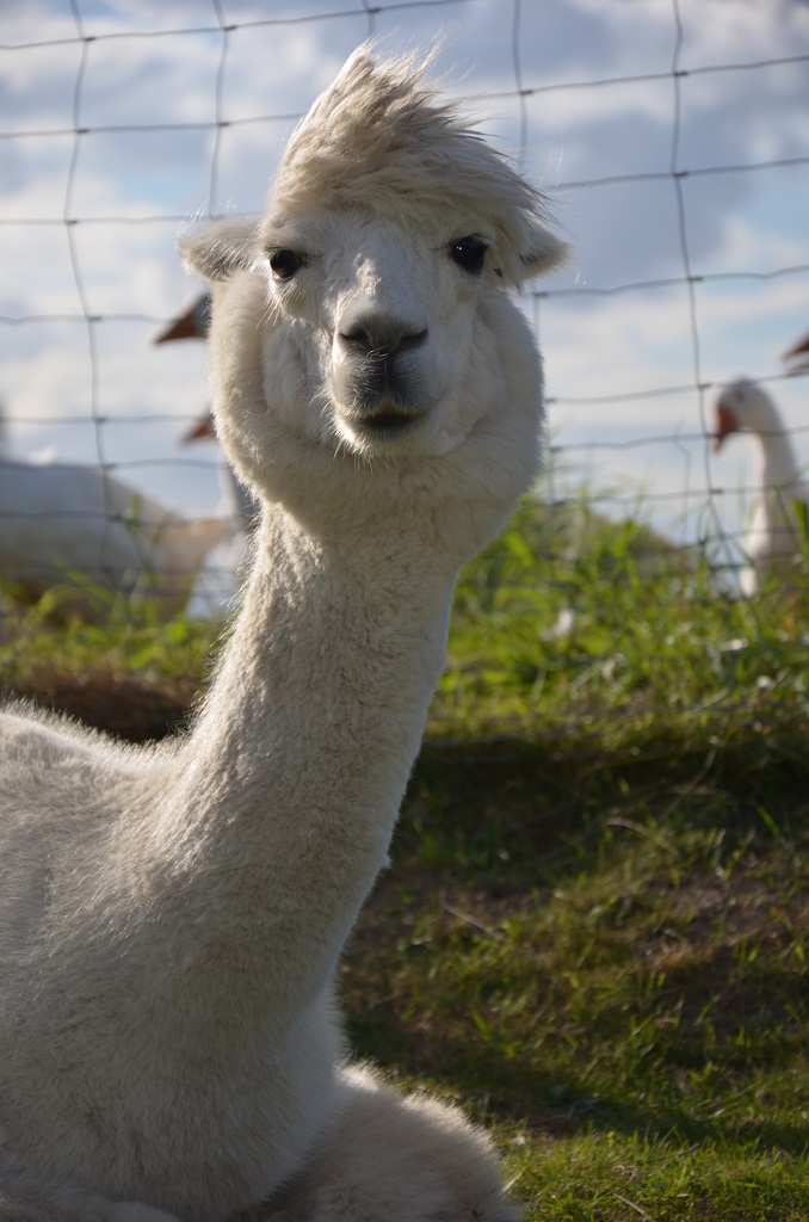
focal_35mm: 158
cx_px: 404
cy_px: 611
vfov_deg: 13.1
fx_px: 5334
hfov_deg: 8.7
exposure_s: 1/200
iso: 100
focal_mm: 105
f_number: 6.3
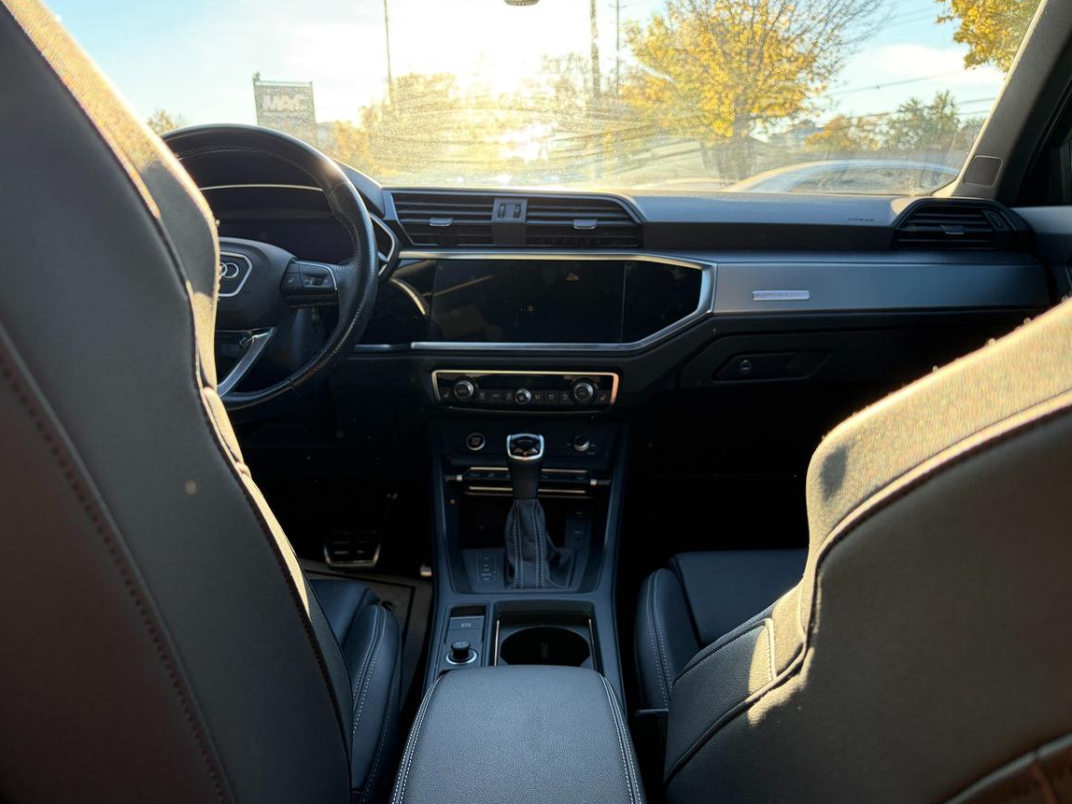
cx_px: 543
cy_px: 390
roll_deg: +2.6
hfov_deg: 61.7
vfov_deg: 48.2
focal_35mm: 29
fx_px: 898
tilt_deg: -11.9
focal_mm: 5.96
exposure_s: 1/186
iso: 64
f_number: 1.6
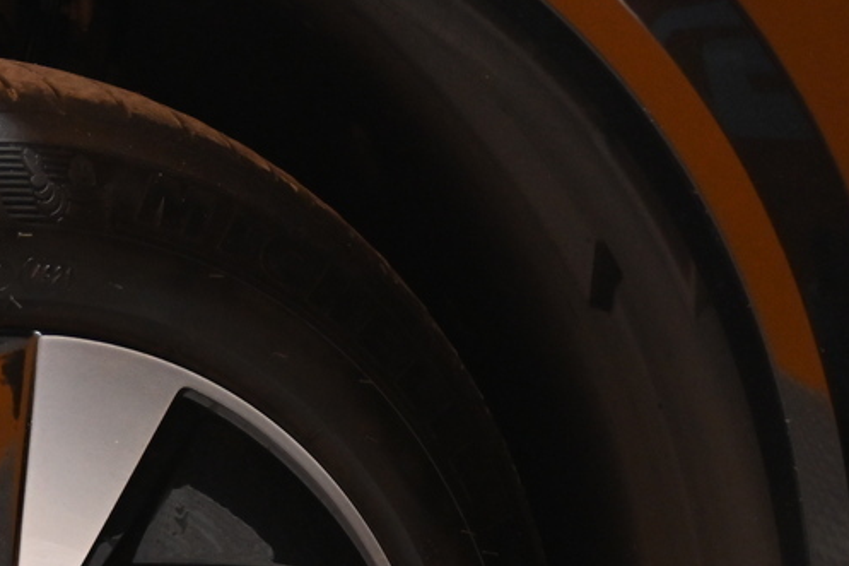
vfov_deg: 12.7
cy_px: 846
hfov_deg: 18.9
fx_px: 2419
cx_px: -152
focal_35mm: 103
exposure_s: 1/30
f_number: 4
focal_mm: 21
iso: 1250
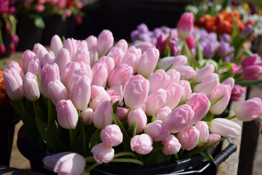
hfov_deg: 36.9
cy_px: 88
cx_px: 131
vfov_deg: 25.1
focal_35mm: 54
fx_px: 393
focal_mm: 36
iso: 100
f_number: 4.8
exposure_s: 1/1250
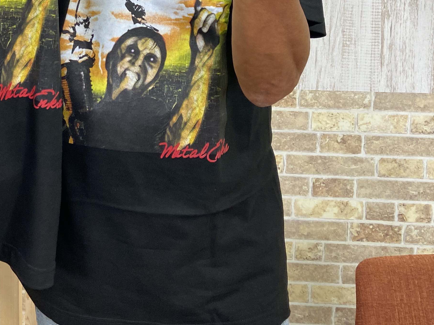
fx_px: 727
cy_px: -26
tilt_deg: -7.1
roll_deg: -0.3
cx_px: 95
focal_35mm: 58
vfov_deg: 23.8
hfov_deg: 32.4
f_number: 1.8
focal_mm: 4.25
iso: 80
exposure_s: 1/100
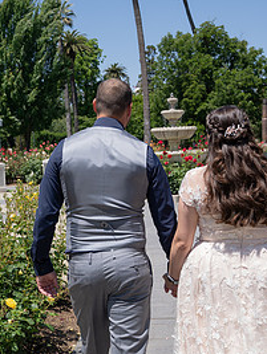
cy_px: 192
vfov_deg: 34.9
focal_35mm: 55
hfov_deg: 26.6
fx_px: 564
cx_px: 134
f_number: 5.6
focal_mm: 34
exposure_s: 1/320
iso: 100
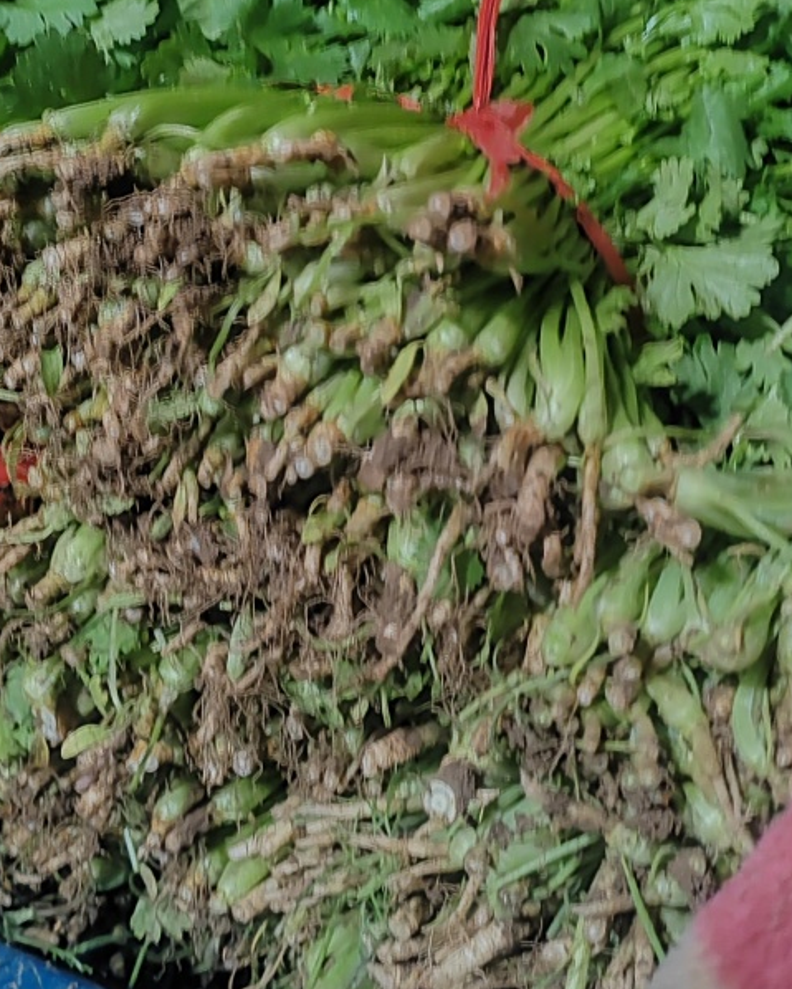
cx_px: 400
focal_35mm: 47
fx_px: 1376
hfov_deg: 32.1
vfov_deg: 39.0
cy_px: 327
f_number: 1.9
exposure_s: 1/33
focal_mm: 5.52
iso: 1600
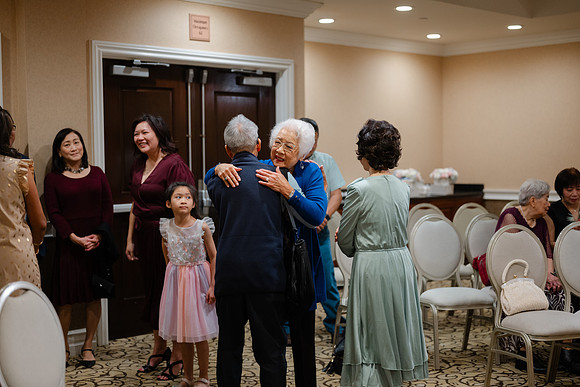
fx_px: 830
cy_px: 193
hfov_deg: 38.5
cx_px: 285
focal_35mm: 52
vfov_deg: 26.2
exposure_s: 1/125
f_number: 1.8
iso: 640
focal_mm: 50
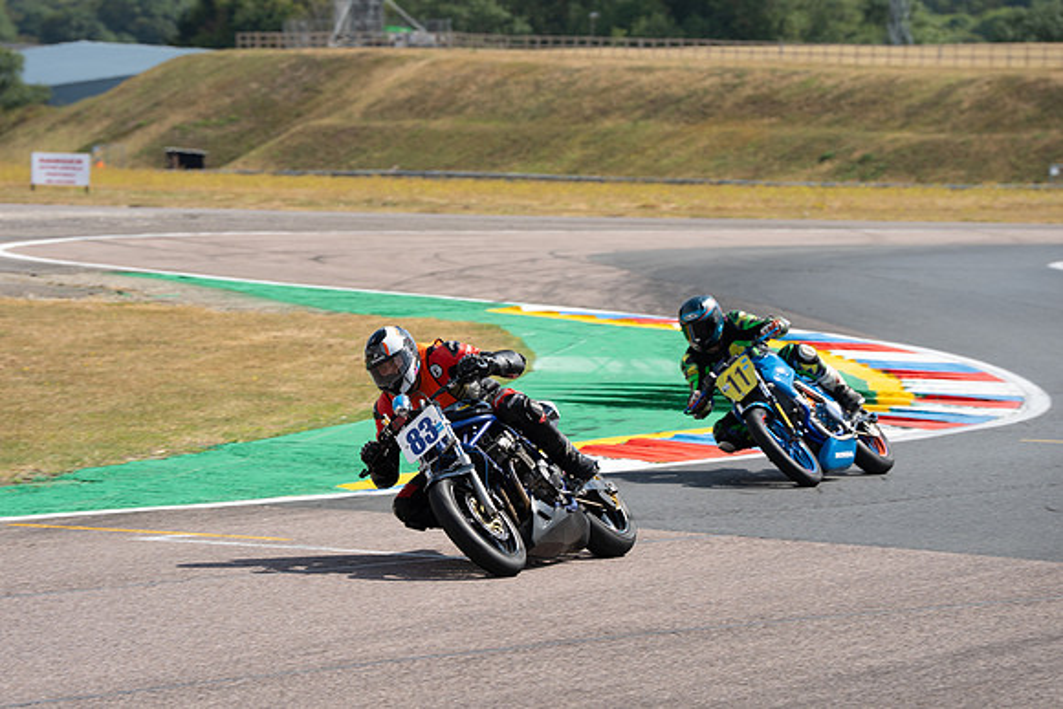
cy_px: 354
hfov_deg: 10.3
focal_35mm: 200
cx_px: 532
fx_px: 5907
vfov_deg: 6.9
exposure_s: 1/500
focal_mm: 200
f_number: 7.1
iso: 125
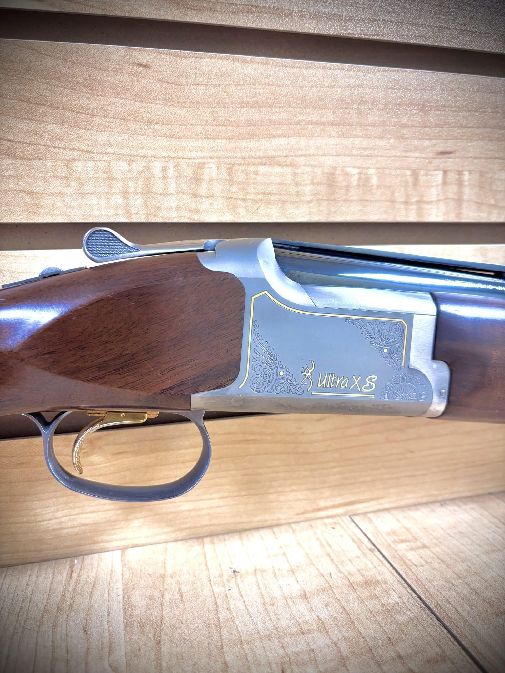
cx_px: 252
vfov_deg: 67.3
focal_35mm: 26
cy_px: 336
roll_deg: -0.1
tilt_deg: -10.7
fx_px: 506
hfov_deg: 53.1
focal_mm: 5.96
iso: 200
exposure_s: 1/60
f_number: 1.6
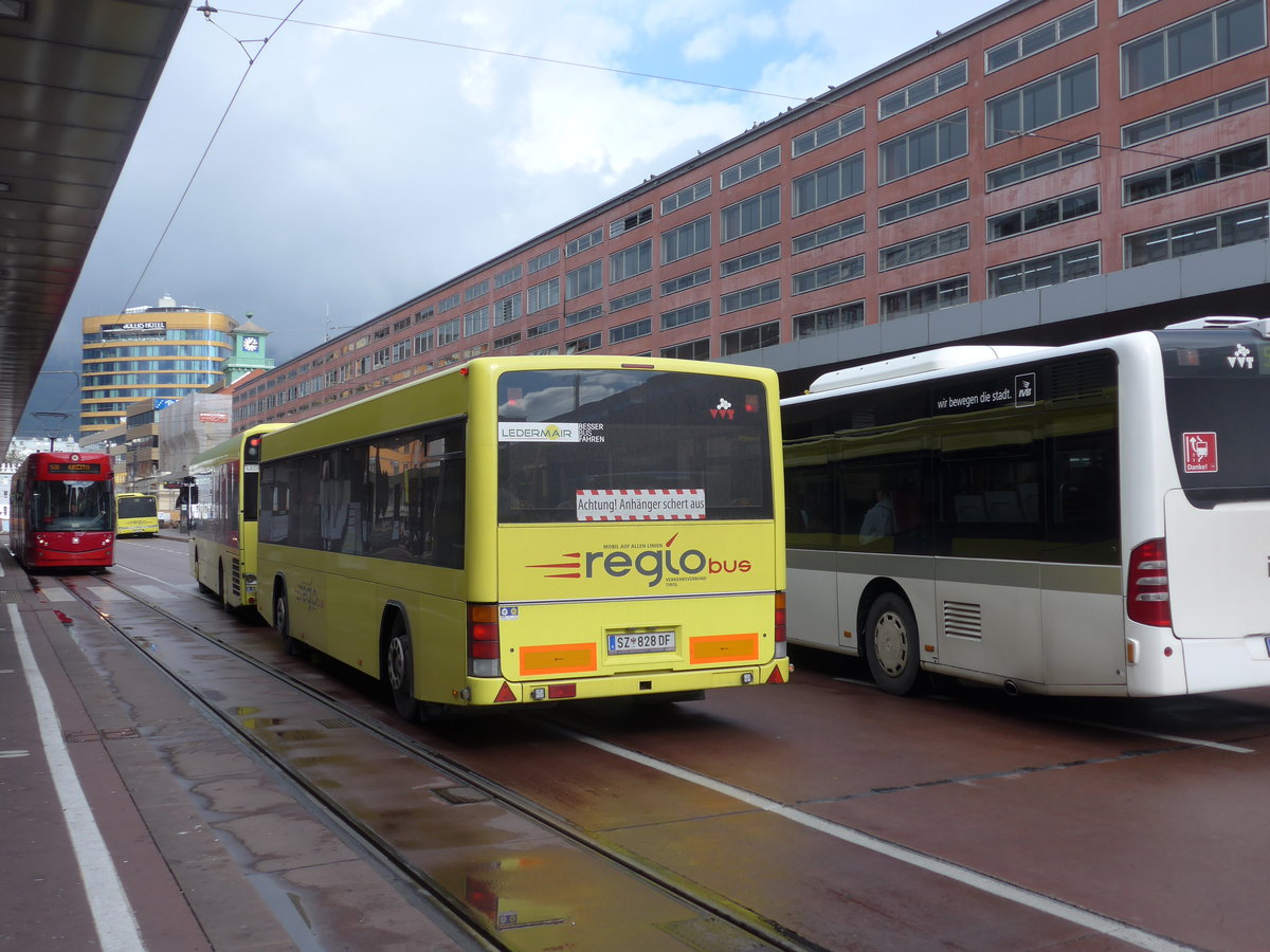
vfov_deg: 39.7
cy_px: 476
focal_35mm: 36
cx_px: 635
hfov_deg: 51.4
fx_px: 1321
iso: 80
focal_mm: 7.5
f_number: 2.8
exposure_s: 1/1000
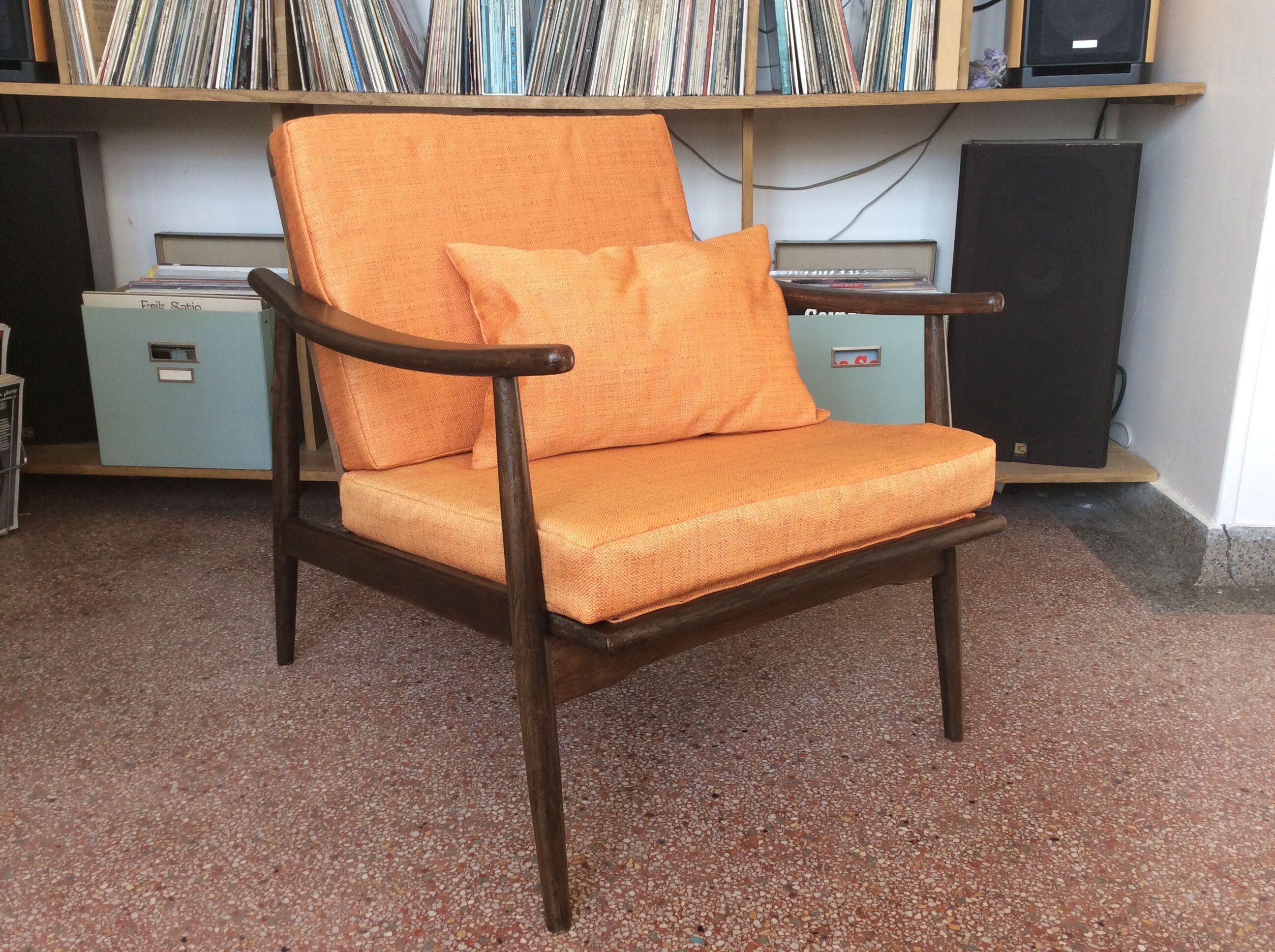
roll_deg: +1.2
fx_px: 1177
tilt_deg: -16.9
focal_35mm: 32
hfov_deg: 56.9
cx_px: 638
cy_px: 476
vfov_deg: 44.1
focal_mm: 3.3
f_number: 2.4
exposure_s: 1/50
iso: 50
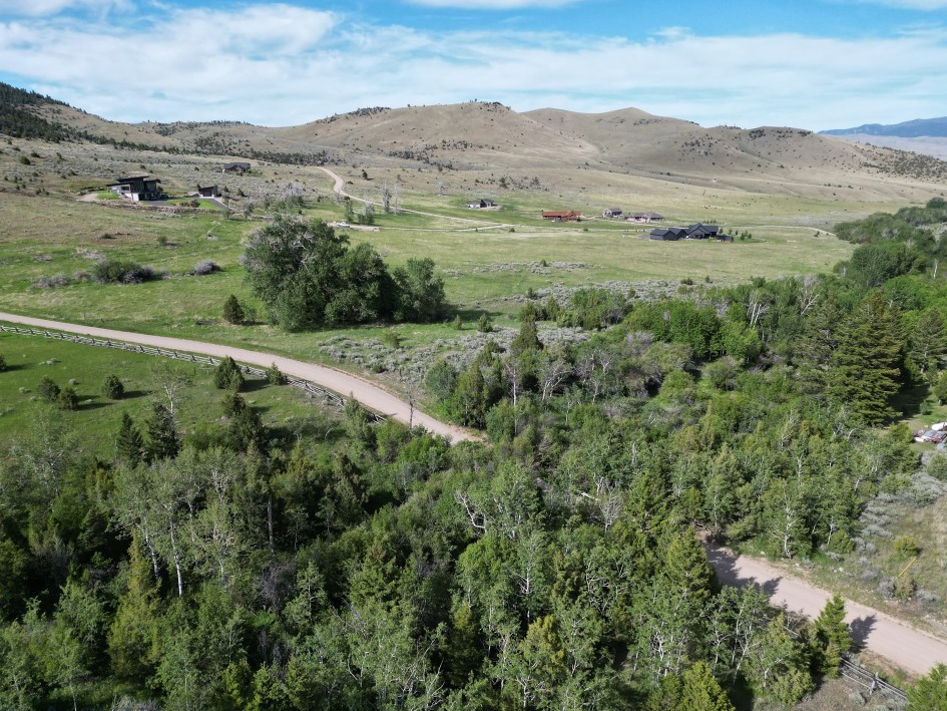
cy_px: 379
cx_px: 465
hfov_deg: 67.3
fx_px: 711
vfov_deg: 53.0
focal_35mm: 26
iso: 130
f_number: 1.7
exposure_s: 1/2500
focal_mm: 6.72
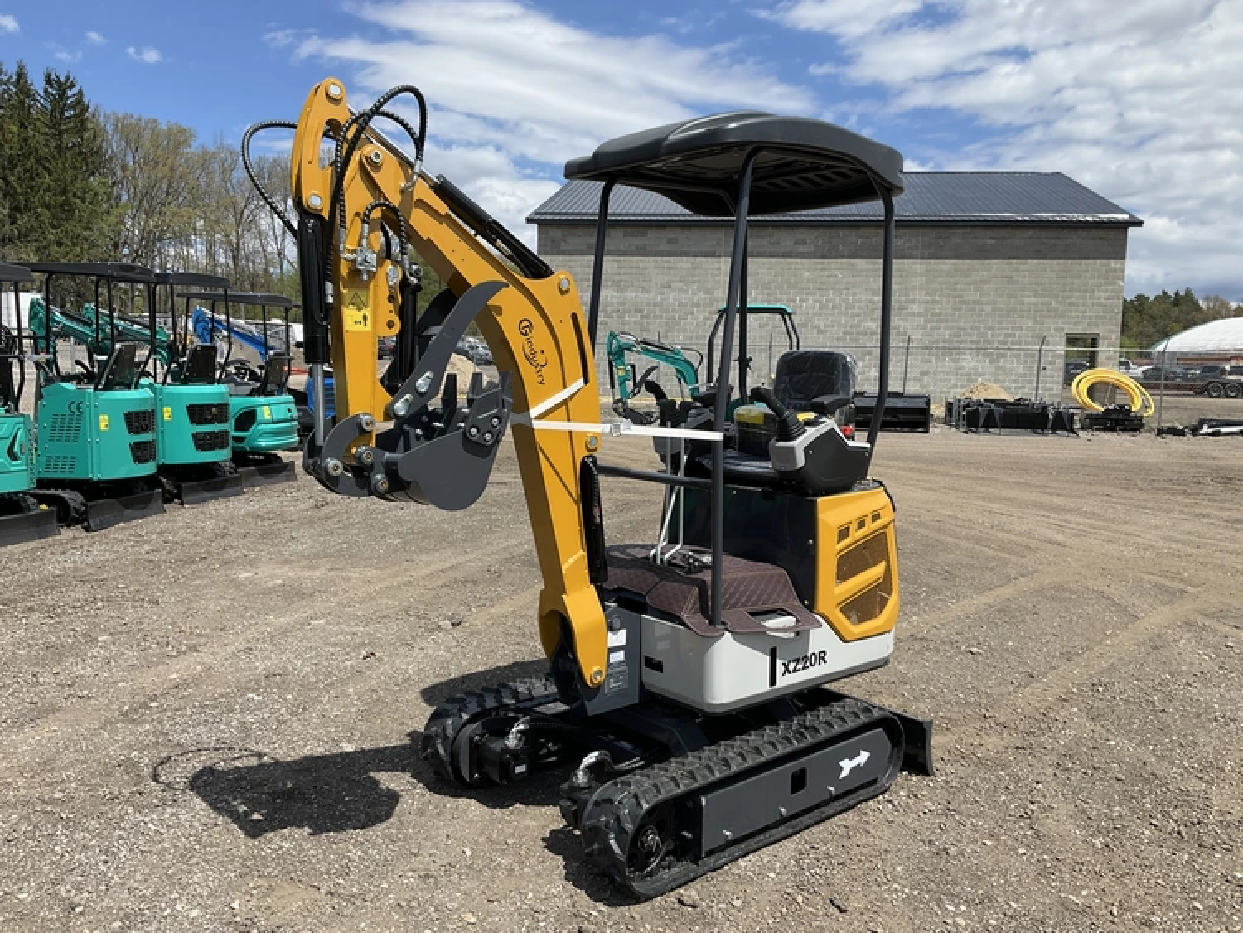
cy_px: 466
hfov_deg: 61.6
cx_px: 622
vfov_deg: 48.3
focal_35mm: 29
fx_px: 1042
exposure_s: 1/2058
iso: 25
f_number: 1.8
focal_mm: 3
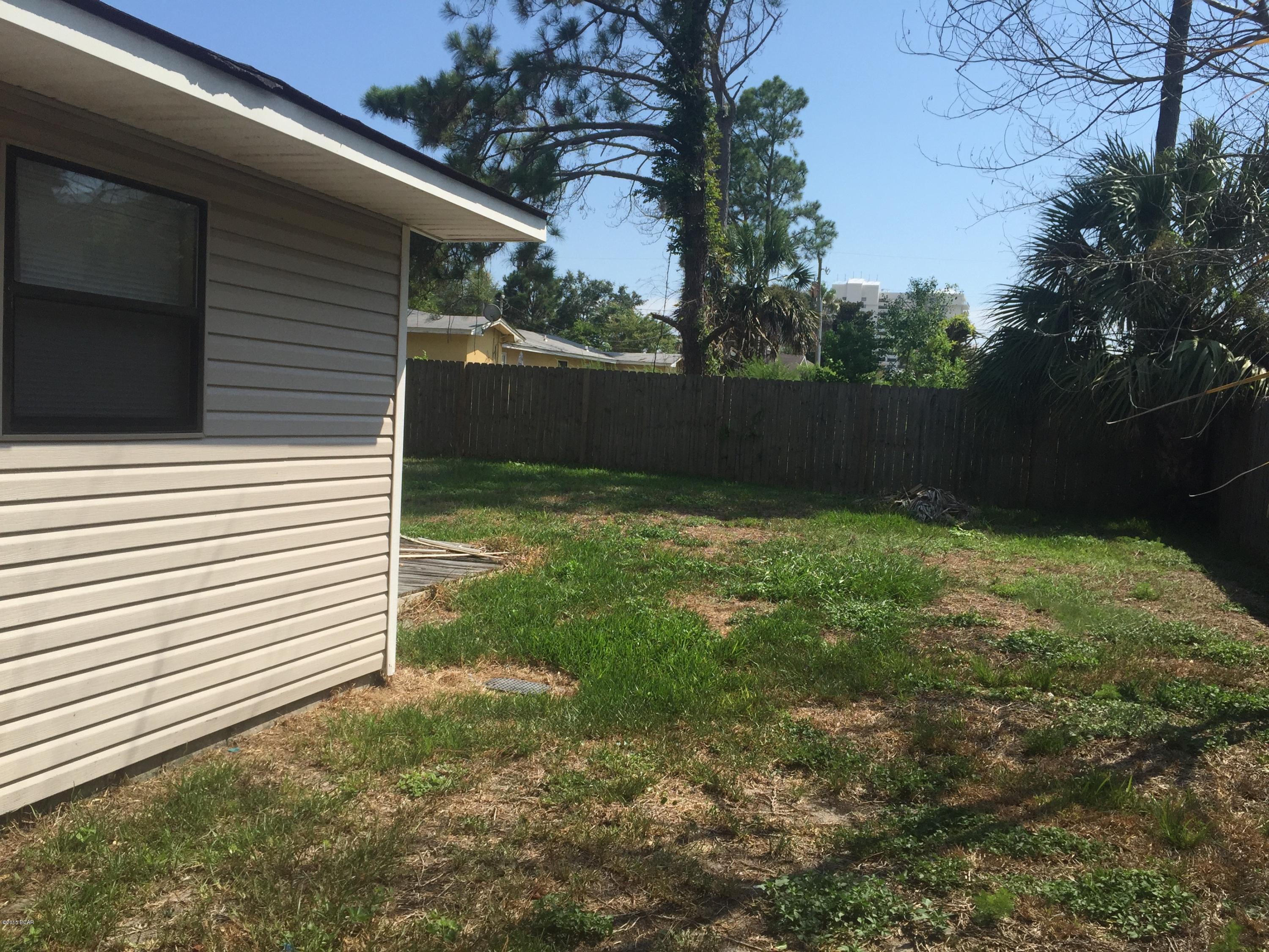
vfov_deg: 48.2
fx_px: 1063
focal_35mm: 29
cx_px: 634
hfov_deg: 61.7
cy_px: 476
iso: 32
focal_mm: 4.15
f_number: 2.2
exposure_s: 1/2326
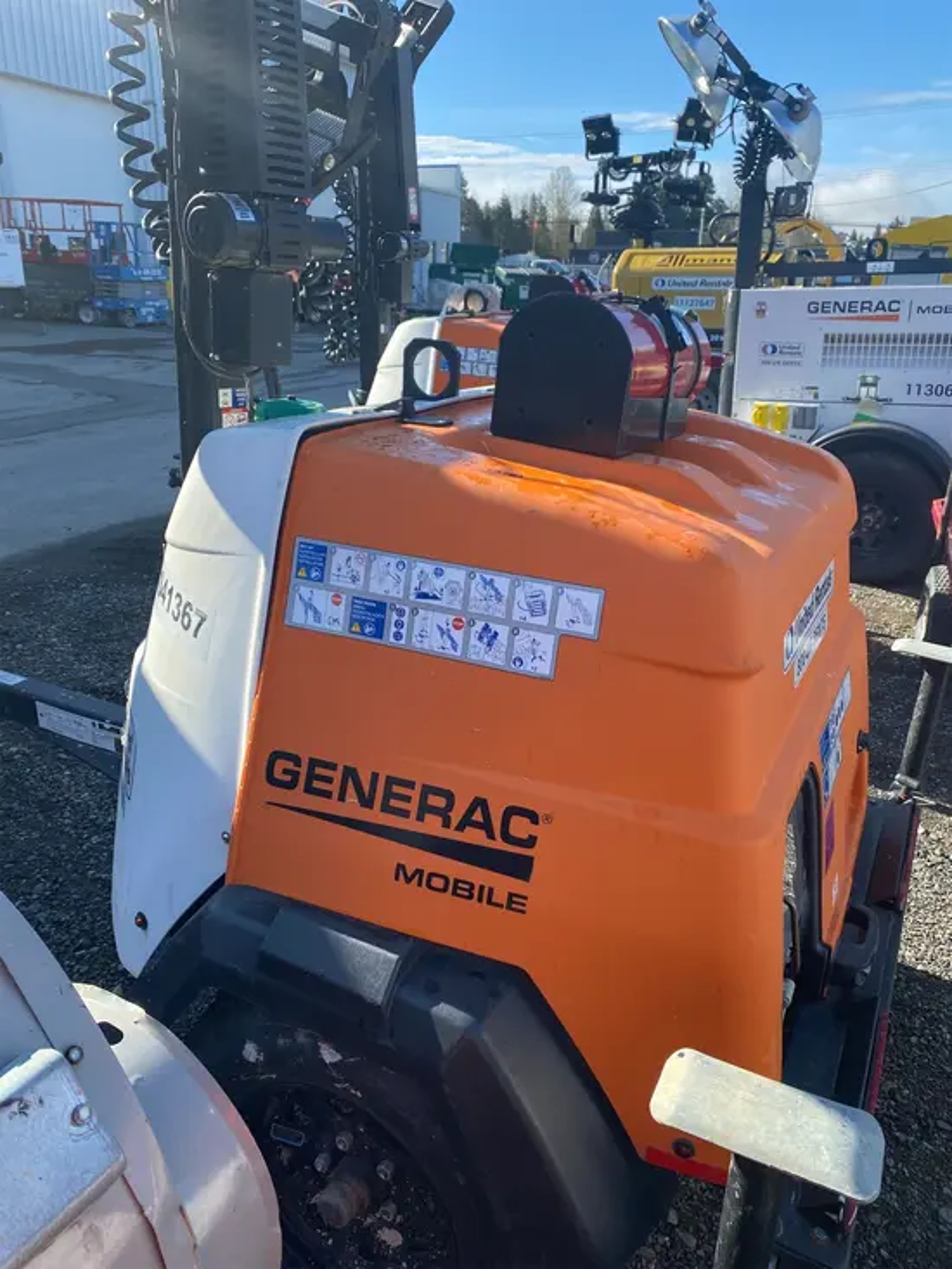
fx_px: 953
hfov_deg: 53.1
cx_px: 476
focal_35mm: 26
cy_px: 634
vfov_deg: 67.3
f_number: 1.8
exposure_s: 1/877
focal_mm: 4.25
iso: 32
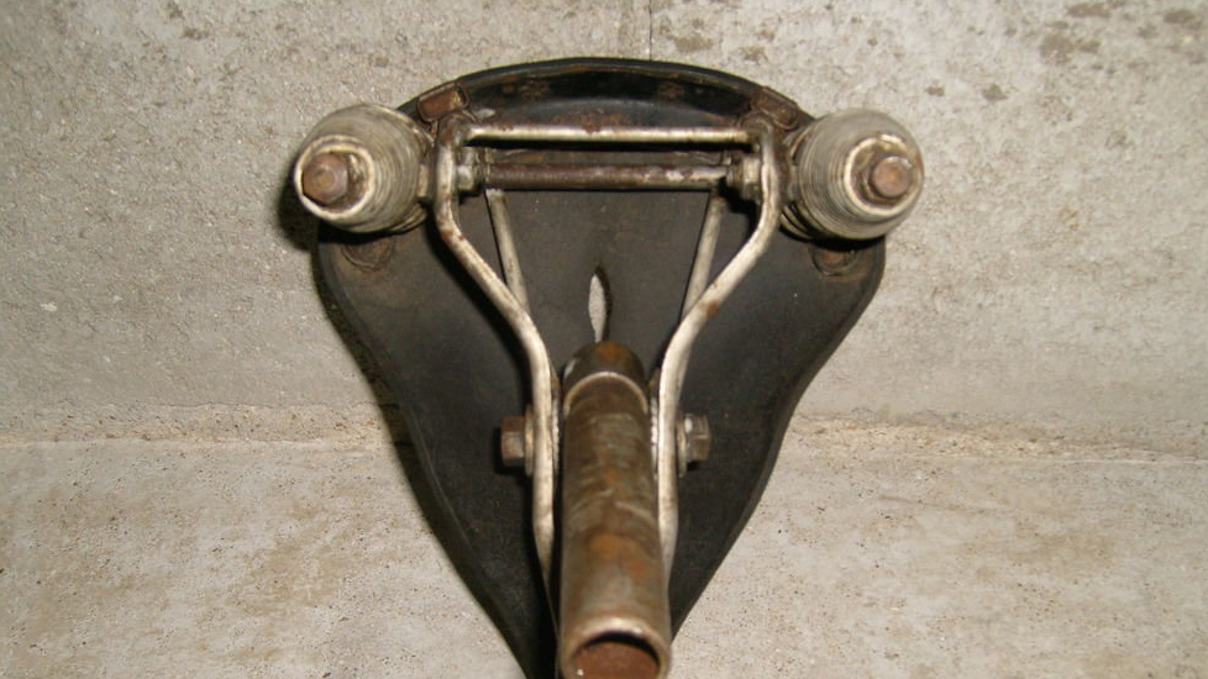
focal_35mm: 39
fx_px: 1249
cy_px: 458
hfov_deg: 51.6
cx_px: 615
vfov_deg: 30.2
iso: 100
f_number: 2.8
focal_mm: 5.8
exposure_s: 1/45
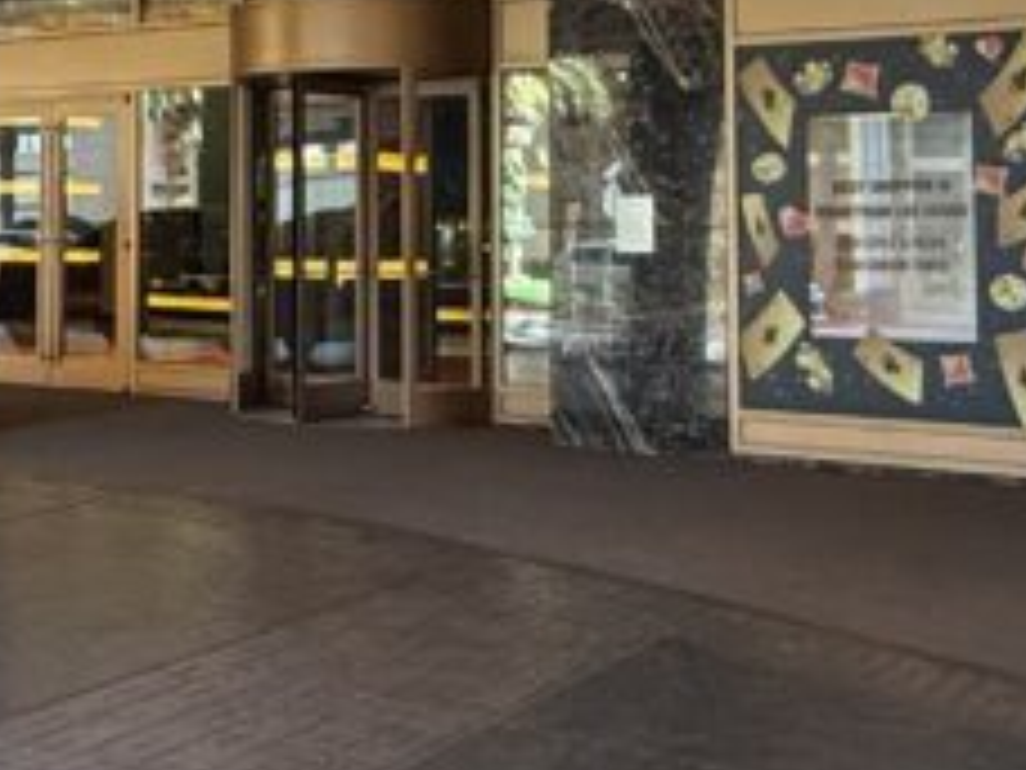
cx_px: -40
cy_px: 122
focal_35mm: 63
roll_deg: -1.0
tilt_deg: +3.1
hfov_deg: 28.5
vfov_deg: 22.9
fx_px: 1867
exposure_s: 1/99
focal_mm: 2.22
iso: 320
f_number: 2.2
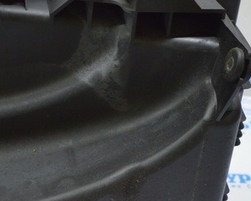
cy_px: 108
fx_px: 721
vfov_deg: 15.9
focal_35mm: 97
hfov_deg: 19.6
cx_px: 65
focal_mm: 20
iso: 400
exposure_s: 1/50
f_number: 3.5
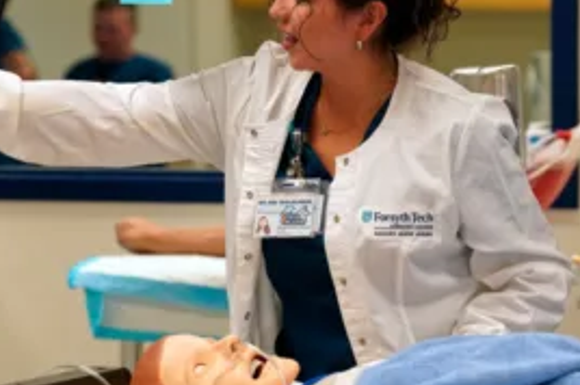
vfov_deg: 7.0
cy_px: 184
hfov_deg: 10.6
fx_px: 3138
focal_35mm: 195
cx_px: 245
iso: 1600
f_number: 4.5
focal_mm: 116
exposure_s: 1/320
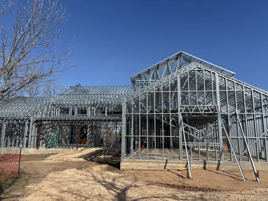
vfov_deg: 53.1
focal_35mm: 26
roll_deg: -0.2
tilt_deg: +9.0
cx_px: 134
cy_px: 100
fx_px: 201
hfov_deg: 67.3
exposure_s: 1/3788
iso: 50
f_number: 1.6
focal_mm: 5.96
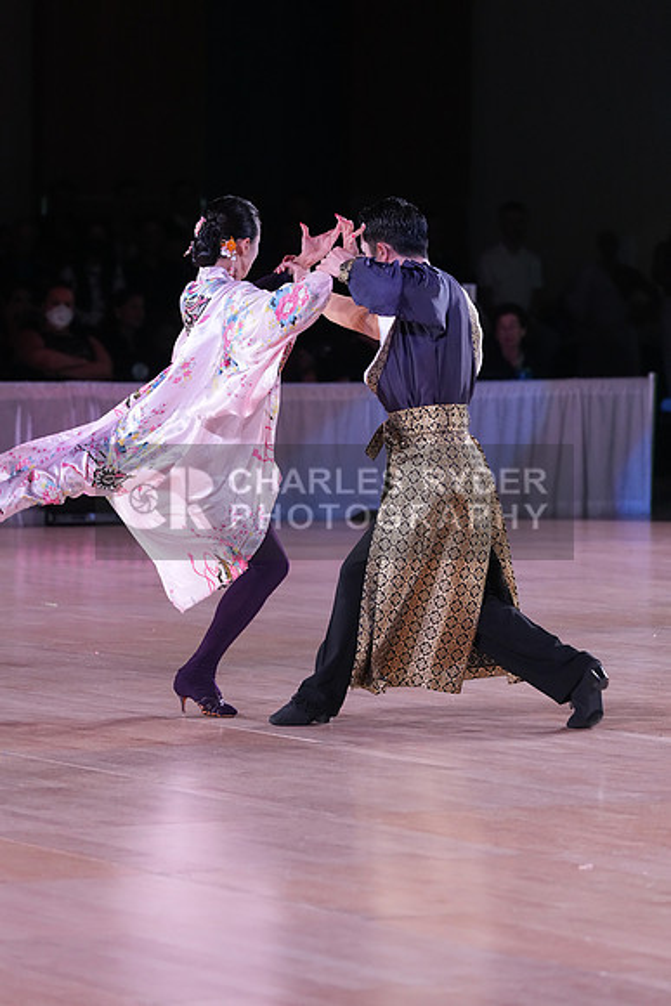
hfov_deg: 6.9
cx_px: 336
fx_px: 5588
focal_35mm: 200
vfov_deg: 10.3
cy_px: 503
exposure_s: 1/250
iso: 3200
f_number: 5
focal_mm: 200
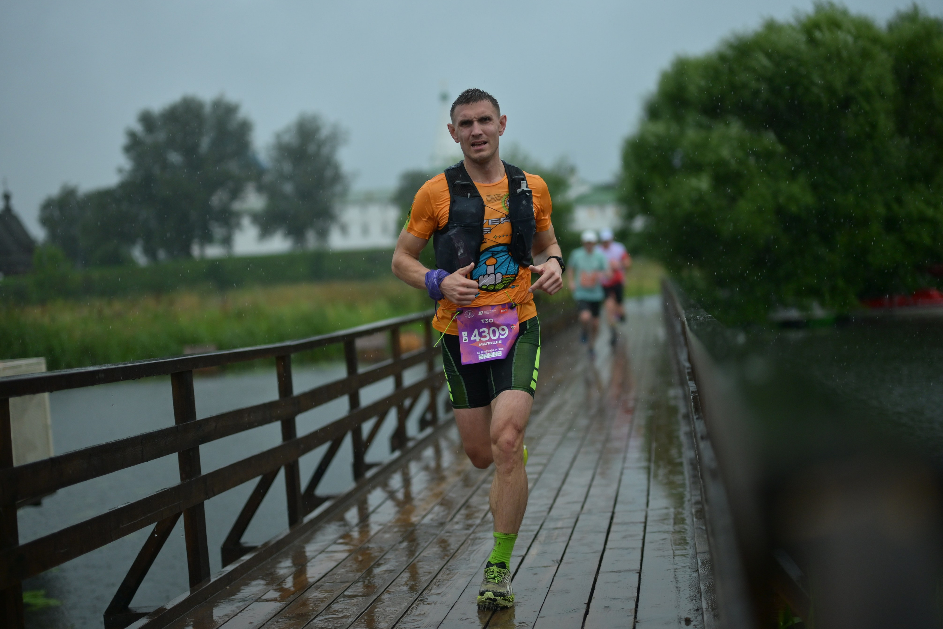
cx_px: 477
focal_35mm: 51
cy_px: 314
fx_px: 1336
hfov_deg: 38.9
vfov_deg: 26.5
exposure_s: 1/1000
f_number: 1.2
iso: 800
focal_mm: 50
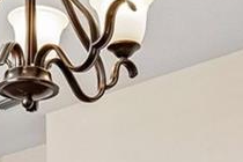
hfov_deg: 16.6
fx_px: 823
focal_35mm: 122
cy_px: 341
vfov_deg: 10.2
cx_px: 43
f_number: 8
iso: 400
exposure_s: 1/40
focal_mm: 16
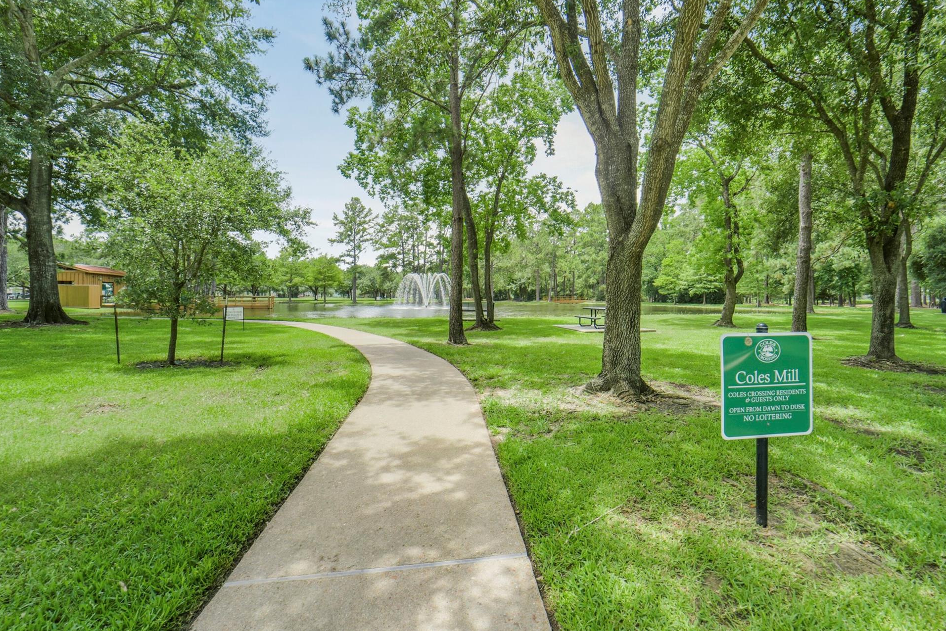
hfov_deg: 100.3
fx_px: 394
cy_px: 302
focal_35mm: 15
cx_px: 490
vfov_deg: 77.3
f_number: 10
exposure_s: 1/250
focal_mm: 14
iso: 500
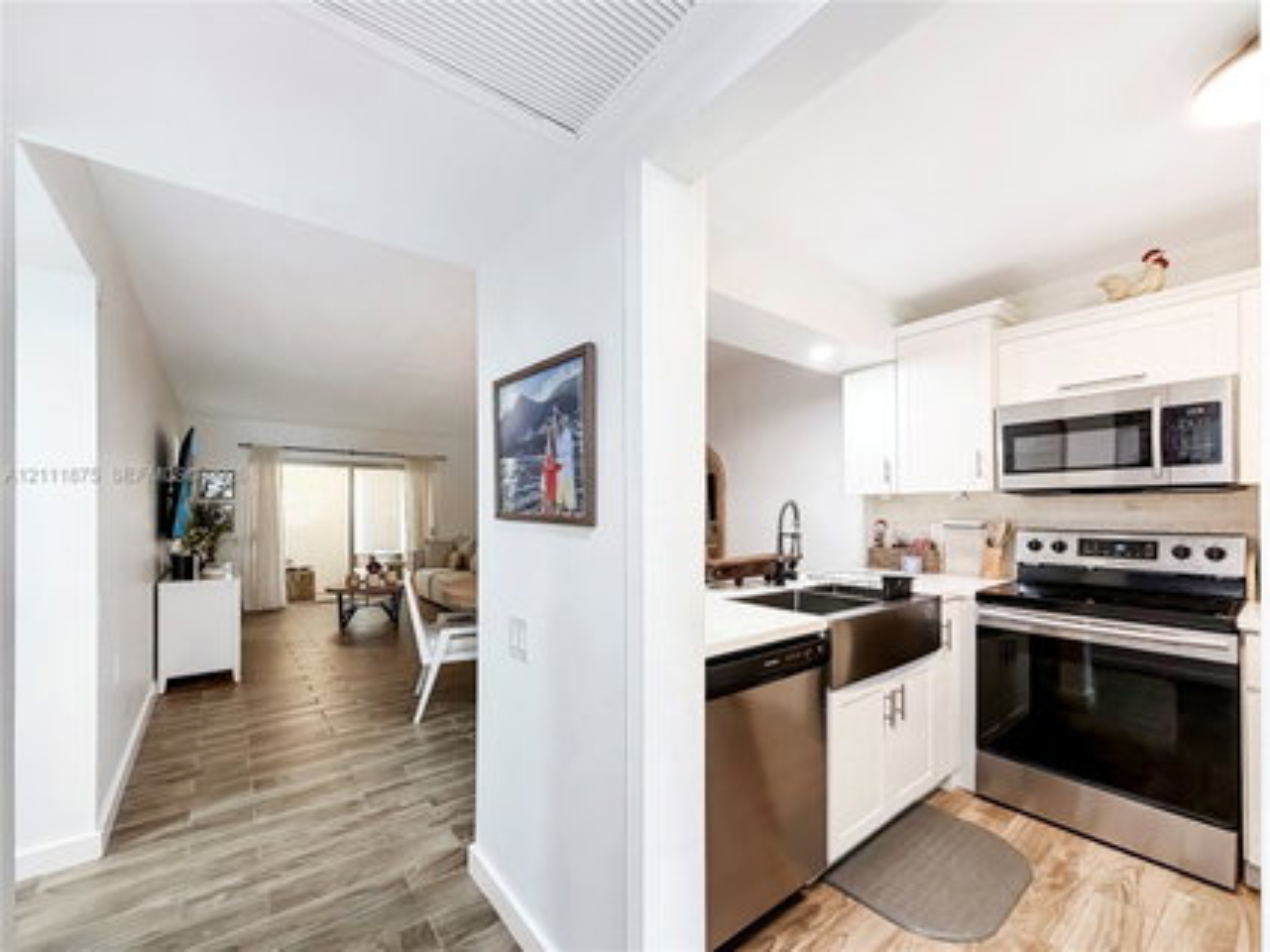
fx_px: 513
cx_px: 635
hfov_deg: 102.1
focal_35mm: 14
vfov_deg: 85.6
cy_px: 476
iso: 250
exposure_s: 1/60
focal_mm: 2.22
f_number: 2.2
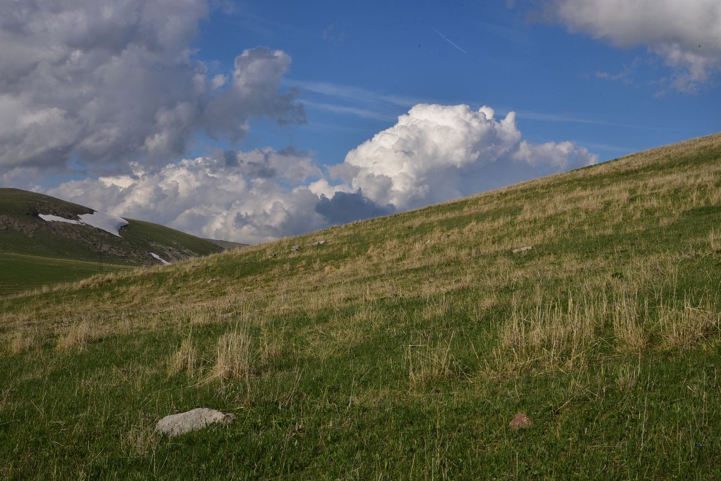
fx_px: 1001
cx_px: 360
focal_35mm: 50
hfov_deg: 39.6
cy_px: 240
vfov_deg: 27.0
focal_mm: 50
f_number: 20
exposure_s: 1/125
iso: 160
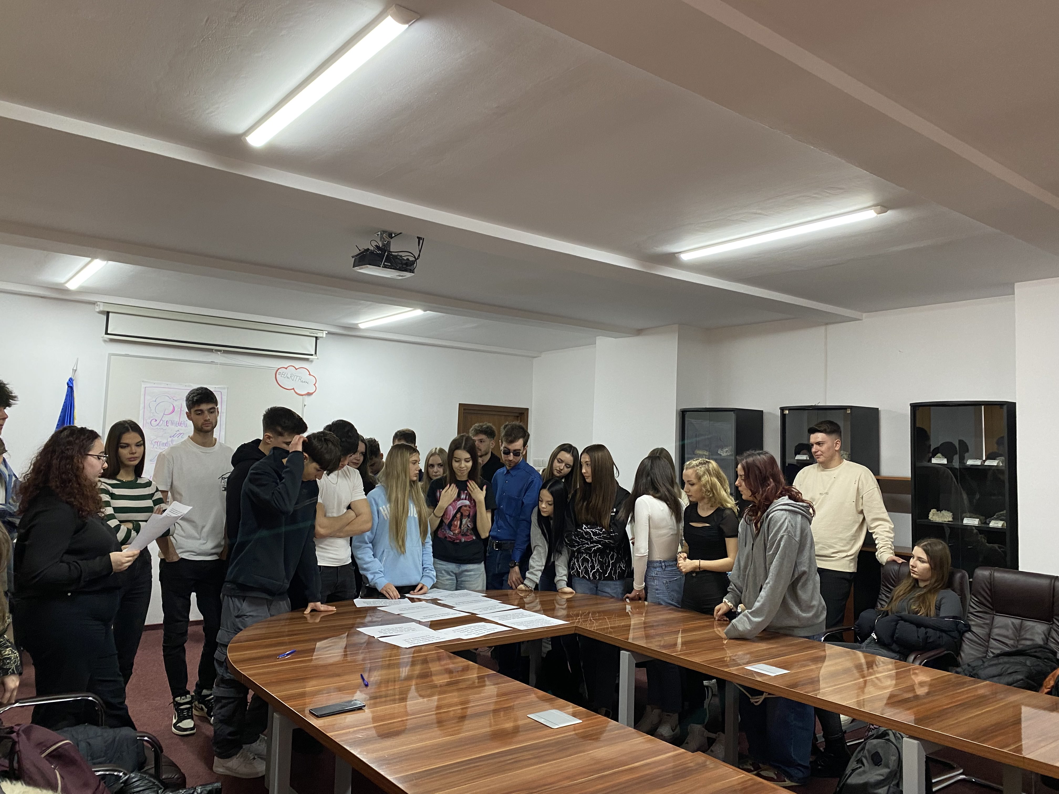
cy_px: 397
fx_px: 795
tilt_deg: +4.0
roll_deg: -2.5
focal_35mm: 26
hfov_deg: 67.3
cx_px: 530
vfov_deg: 53.1
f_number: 1.8
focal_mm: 4.25
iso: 125
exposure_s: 1/50
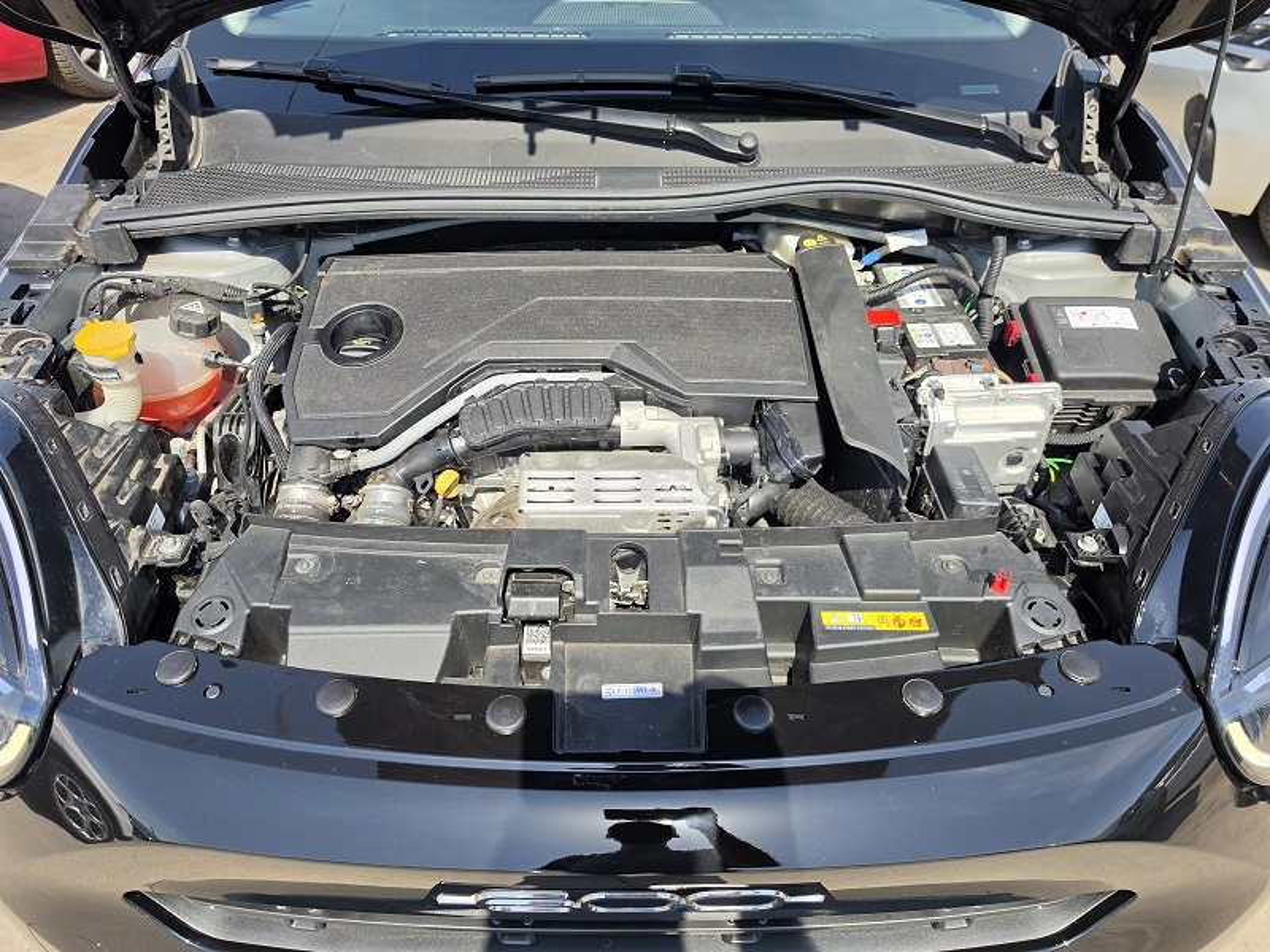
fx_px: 844
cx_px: 635
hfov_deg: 73.9
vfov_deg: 58.9
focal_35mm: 23
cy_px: 476
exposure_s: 1/5445
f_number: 1.4
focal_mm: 6.5
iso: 64
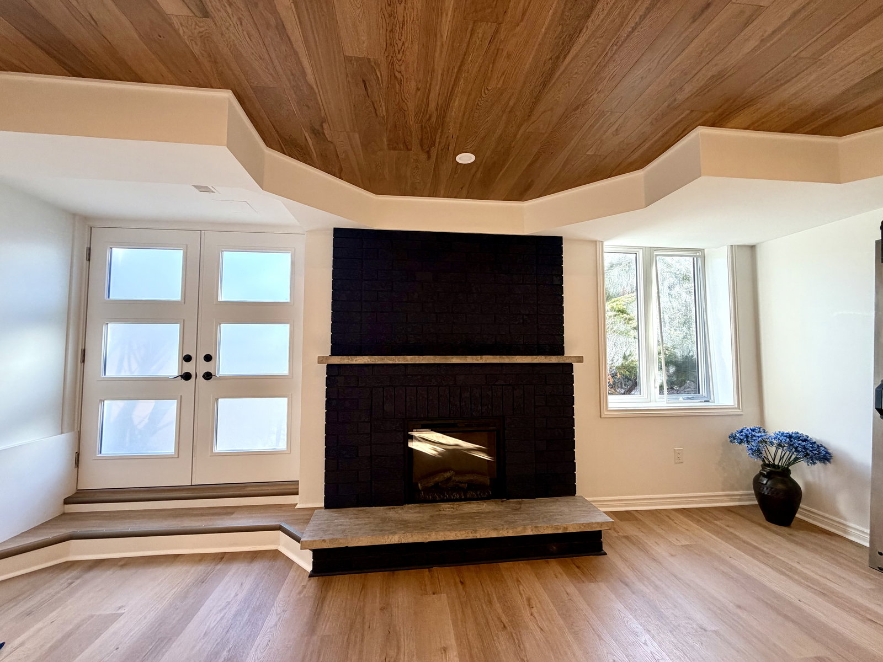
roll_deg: +0.3
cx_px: 442
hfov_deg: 102.1
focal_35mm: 14
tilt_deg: +3.0
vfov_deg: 85.7
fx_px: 357
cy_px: 331
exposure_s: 1/120
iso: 200
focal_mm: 2.22
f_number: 2.2
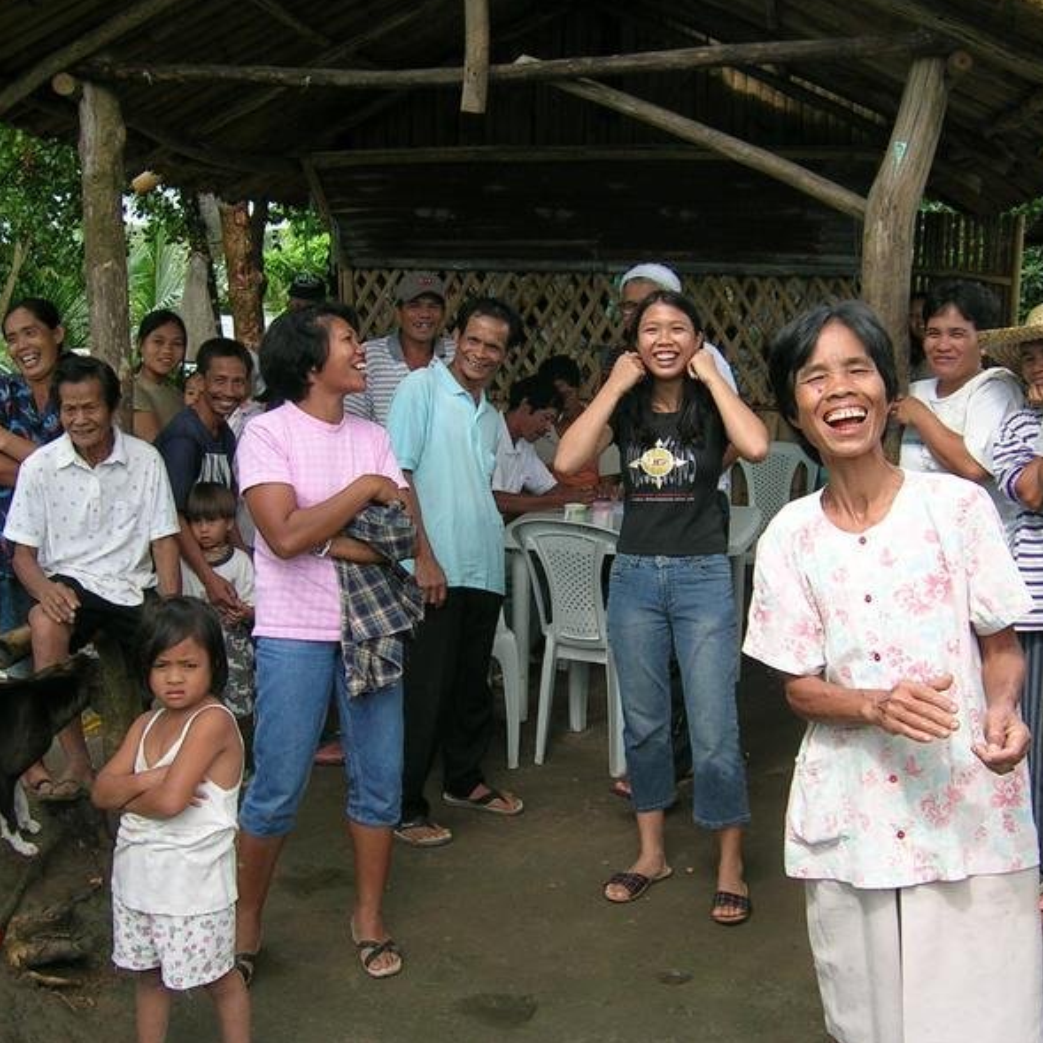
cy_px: 519
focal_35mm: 42
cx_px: 581
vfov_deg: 40.0
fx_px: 1432
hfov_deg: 40.0
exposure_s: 1/178
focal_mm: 5.4
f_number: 2.8
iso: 50
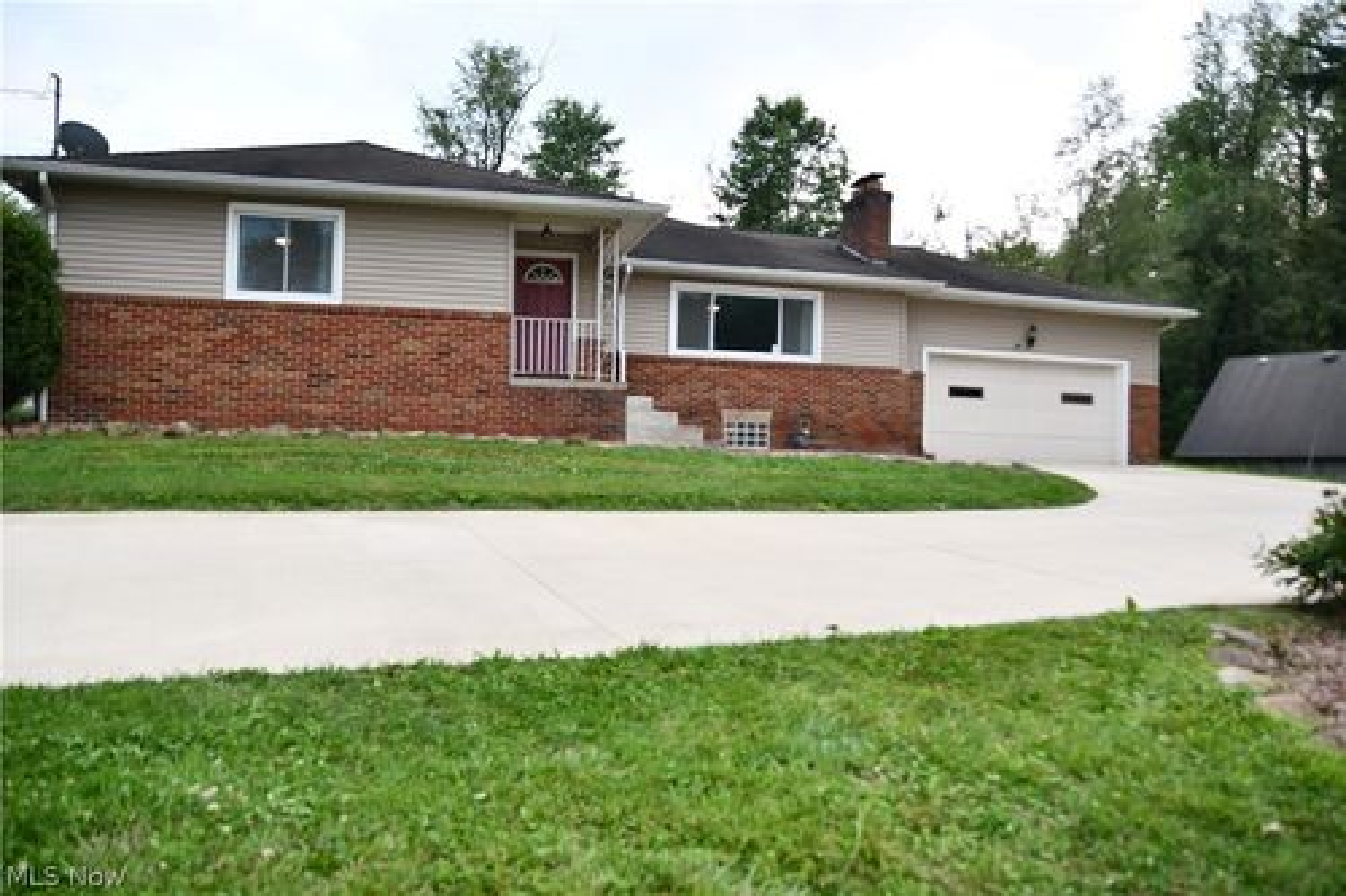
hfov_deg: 67.4
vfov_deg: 47.9
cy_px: 448
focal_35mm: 27
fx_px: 1009
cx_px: 673
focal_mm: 18
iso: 250
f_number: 3.5
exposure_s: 1/200
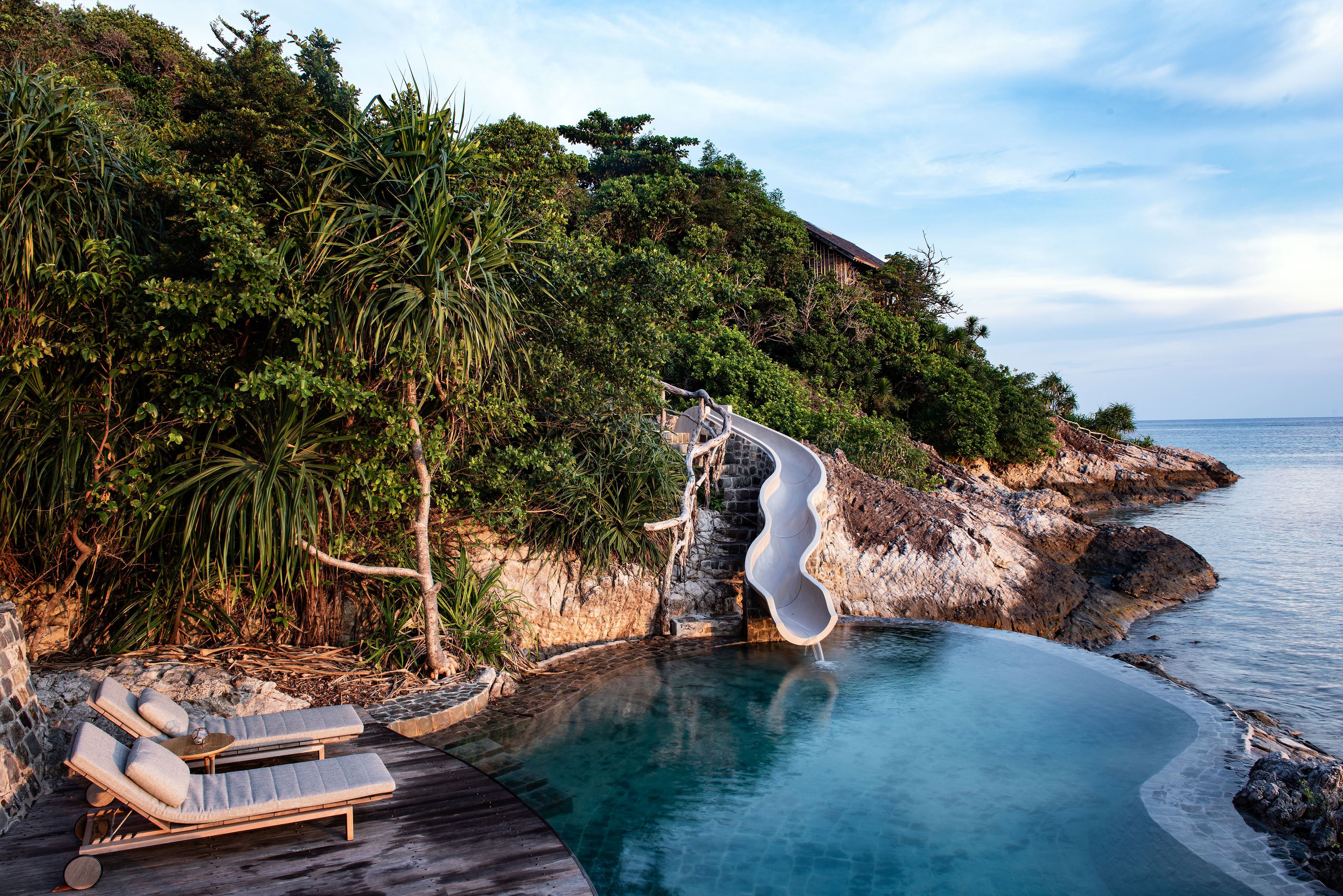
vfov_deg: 49.6
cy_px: 448
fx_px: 970
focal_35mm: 26
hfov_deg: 69.4
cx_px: 672
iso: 100
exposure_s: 1/5
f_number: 13
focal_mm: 26
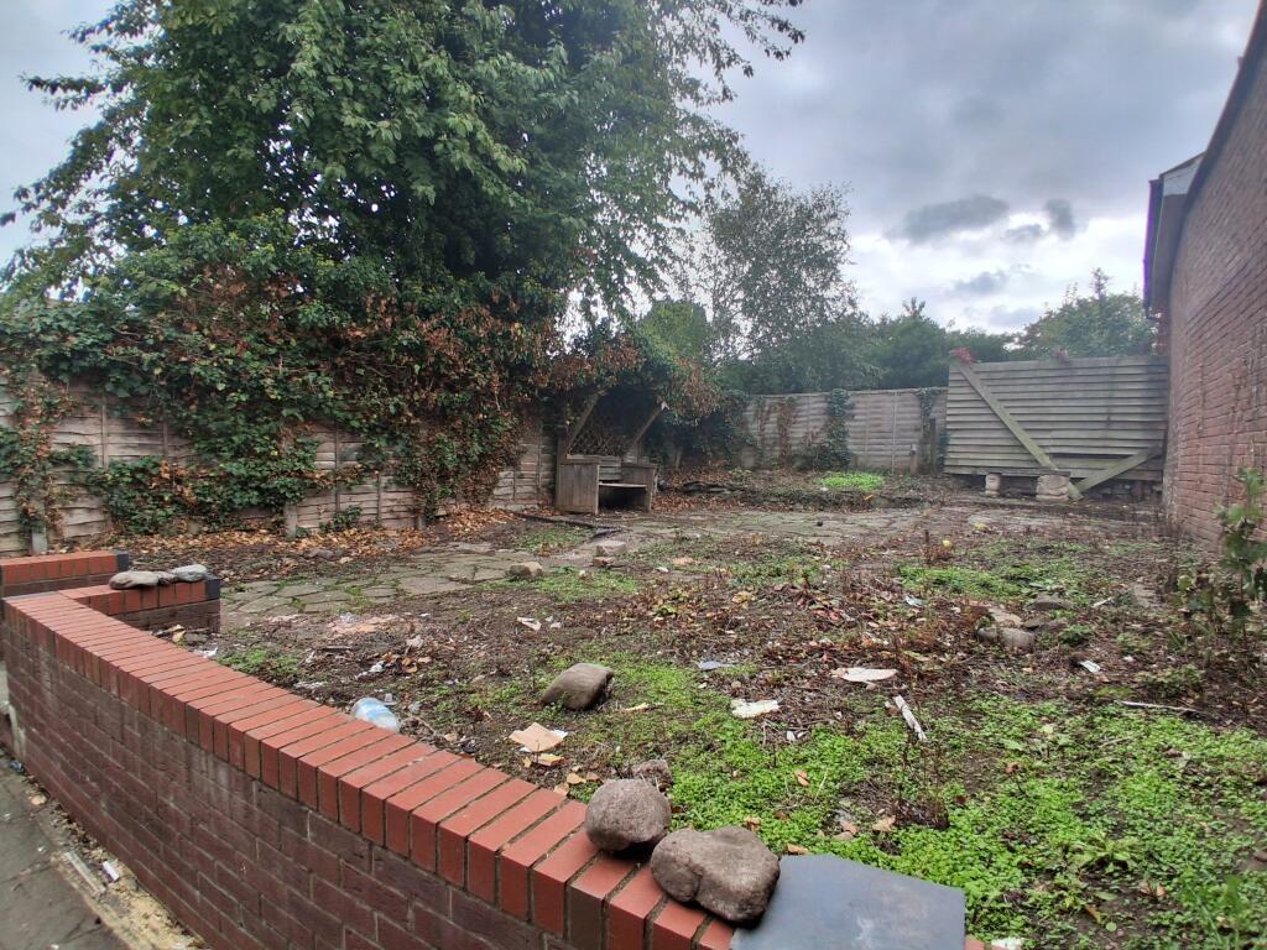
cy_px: 475
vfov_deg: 74.7
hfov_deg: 91.0
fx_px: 622
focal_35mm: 17
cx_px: 634
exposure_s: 1/592
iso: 50
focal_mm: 1.4
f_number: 2.2
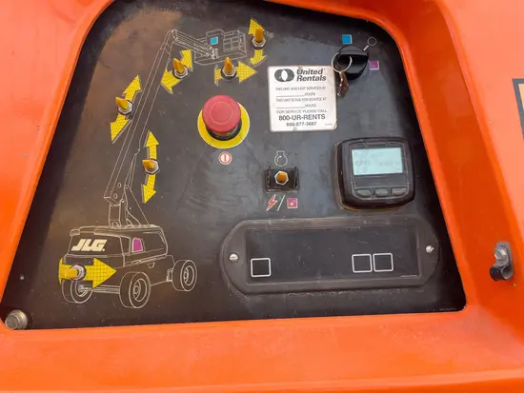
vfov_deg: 53.1
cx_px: 262
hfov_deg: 67.3
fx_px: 394
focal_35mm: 26
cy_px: 196
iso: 50
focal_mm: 5.1
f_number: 1.6
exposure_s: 1/532
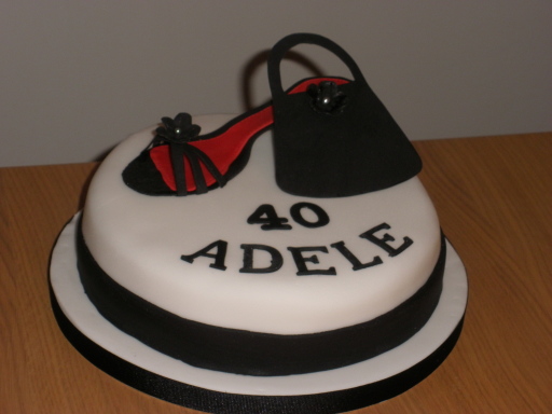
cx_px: 276
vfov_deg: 18.2
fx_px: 1292
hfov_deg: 24.1
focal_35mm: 81
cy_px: 207
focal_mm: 14.1
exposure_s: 1/80
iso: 160
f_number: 4.8
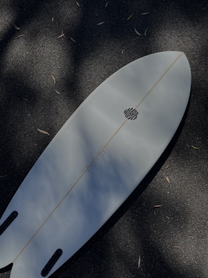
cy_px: 155
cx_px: 91
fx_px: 248
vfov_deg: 58.2
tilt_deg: -72.3
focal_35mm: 31
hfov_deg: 45.4
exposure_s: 1/3788
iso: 50
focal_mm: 5.96
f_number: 1.6
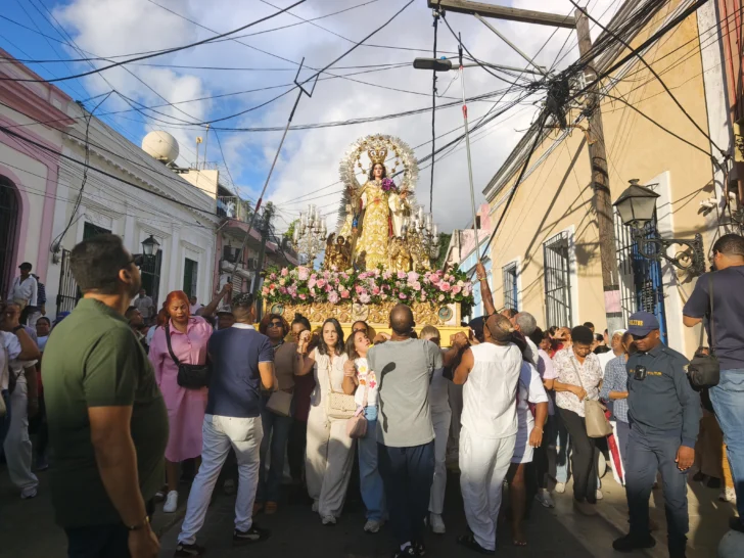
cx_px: 372
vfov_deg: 58.9
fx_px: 494
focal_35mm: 23
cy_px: 279
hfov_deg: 73.9
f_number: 1.7
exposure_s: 1/2604
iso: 50
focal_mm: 5.35
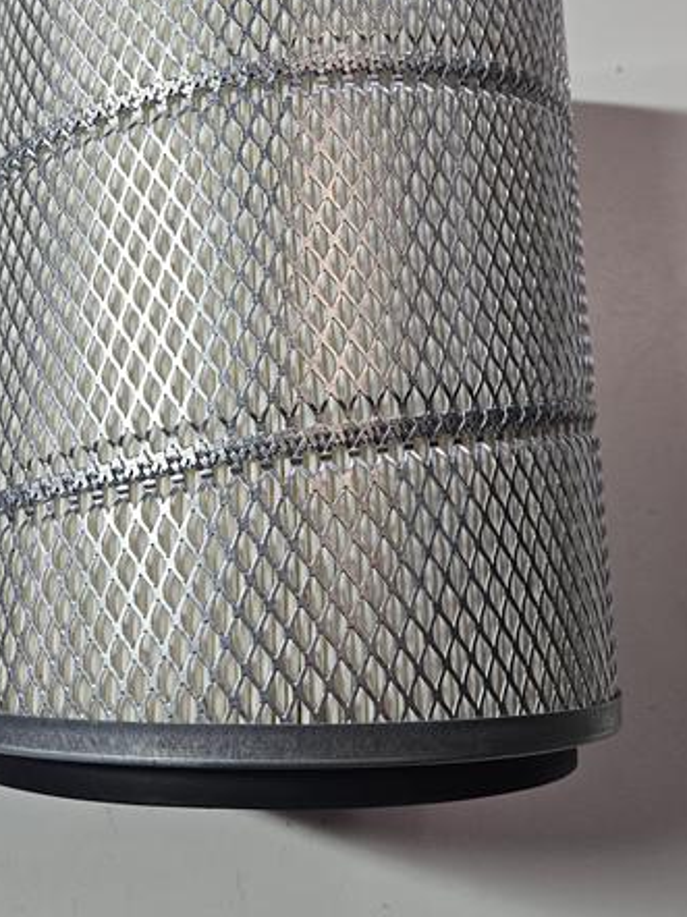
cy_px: 270
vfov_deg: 45.7
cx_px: 270
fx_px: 1059
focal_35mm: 40
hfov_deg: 35.8
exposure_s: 1/100
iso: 250
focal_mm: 5.4
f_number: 1.8
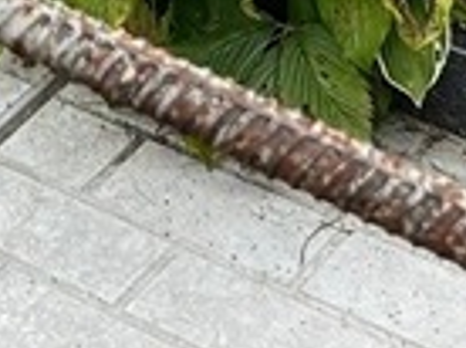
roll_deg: +10.8
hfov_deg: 10.0
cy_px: -439
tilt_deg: -25.4
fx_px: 2594
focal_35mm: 193
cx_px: -179
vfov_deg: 7.3
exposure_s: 1/194
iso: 40
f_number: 1.5
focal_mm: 5.7
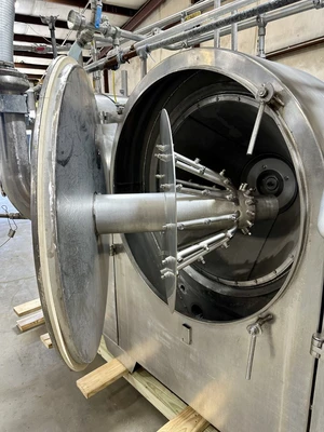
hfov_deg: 56.8
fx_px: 300
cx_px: 162
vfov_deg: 71.6
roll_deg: +0.9
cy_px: 216
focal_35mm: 24
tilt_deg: -12.5
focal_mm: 6.86
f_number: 1.78
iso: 200
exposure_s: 1/60
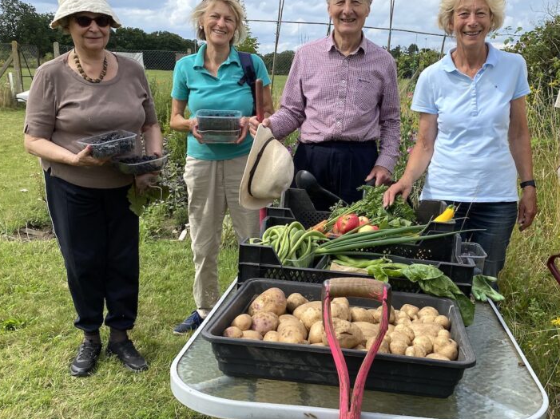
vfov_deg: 37.7
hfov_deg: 48.5
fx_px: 614
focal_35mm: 38
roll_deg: -1.1
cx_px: 349
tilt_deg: -14.6
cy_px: 217
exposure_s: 1/2463
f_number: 1.8
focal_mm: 4.25
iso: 32
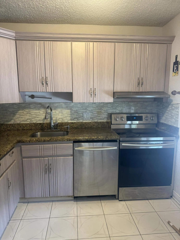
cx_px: 90
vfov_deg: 71.6
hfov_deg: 56.8
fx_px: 166
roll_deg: +0.7
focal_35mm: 24
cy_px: 120
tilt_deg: -9.7
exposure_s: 1/60
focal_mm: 6.76
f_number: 1.78
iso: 200
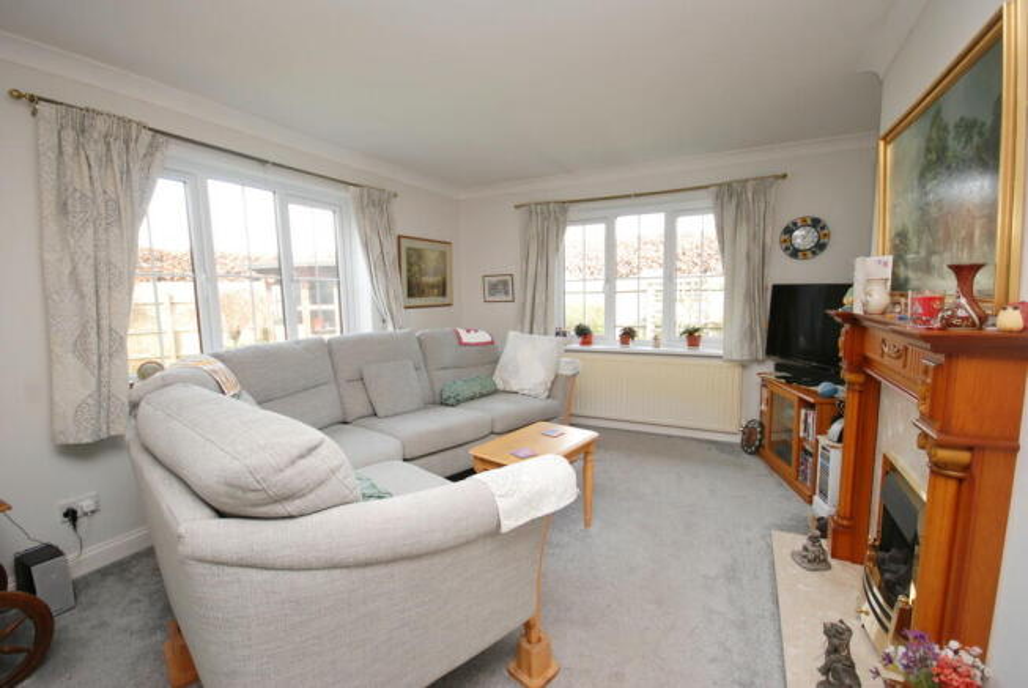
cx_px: 514
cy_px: 344
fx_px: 429
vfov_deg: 77.5
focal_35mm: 15
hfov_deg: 100.3
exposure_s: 1/60
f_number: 4
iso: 250
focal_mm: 10
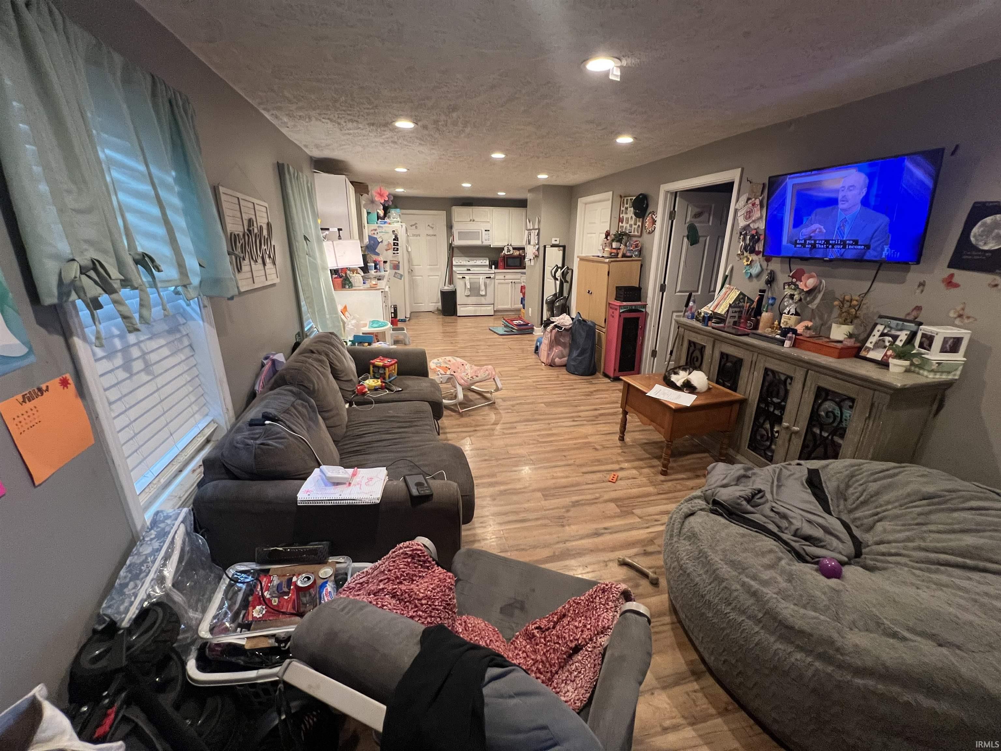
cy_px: 376
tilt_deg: -19.8
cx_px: 500
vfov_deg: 89.9
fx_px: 376
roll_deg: -0.6
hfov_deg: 106.2
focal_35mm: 13
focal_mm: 1.57
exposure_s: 1/60
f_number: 1.8
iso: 400
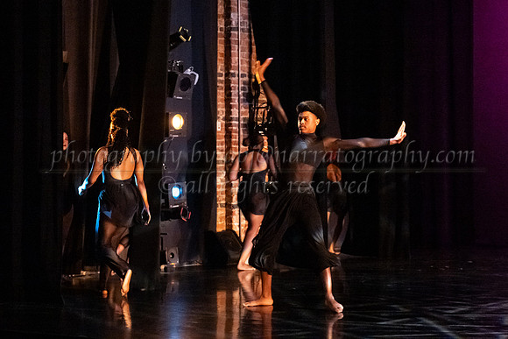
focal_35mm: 80
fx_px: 1133
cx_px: 319
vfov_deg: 17.0
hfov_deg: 25.2
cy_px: 126
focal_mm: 64
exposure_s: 1/160
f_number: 4
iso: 6400
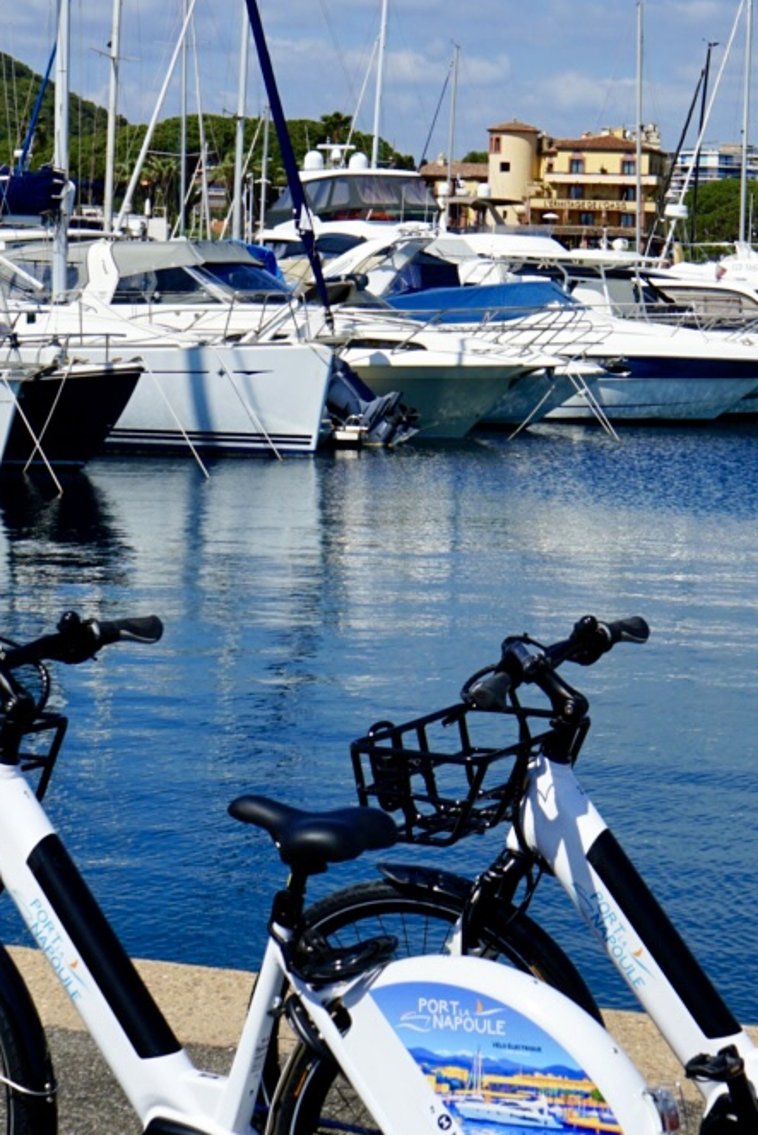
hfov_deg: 13.7
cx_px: 462
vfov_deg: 20.4
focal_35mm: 100
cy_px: 502
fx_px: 3153
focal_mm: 41
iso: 100
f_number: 11
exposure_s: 1/250
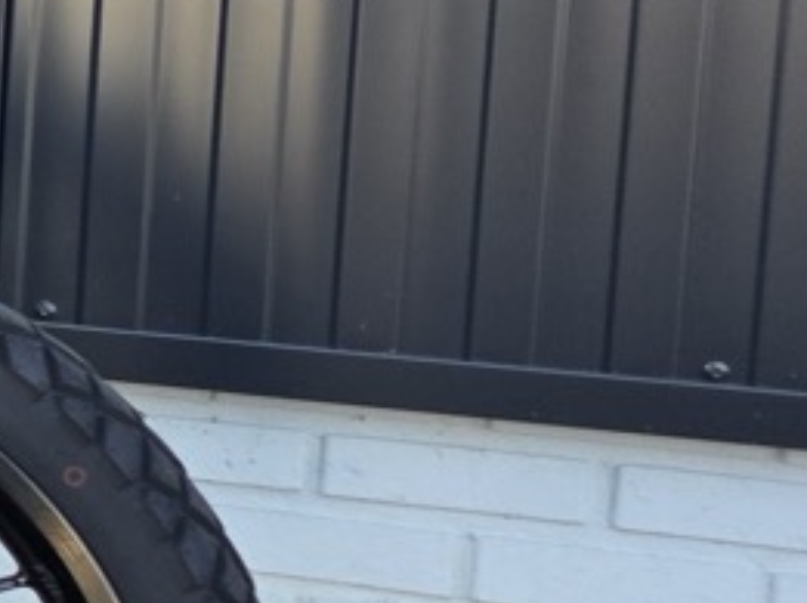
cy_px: 102
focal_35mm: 113
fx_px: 2631
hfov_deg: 13.3
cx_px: -1079
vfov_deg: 13.0
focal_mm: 6.3
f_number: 1.7
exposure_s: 1/359
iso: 50
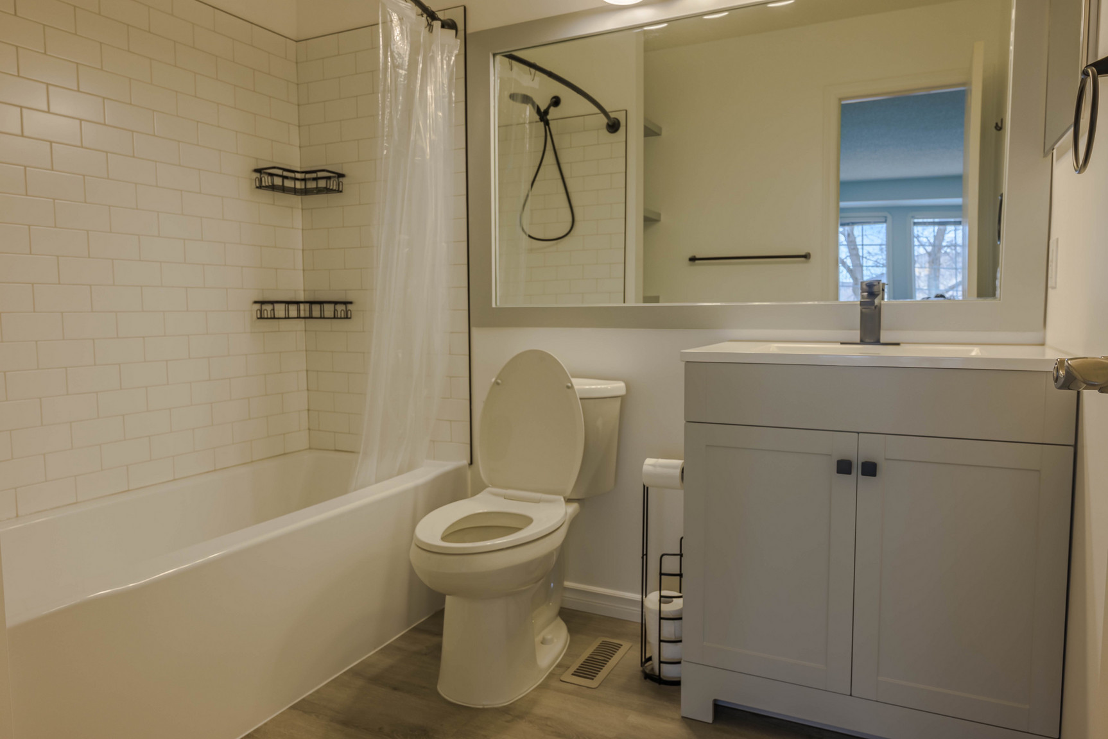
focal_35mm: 24
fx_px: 739
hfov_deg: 73.7
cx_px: 554
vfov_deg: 53.2
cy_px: 370
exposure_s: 1/250
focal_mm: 24
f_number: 9
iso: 320
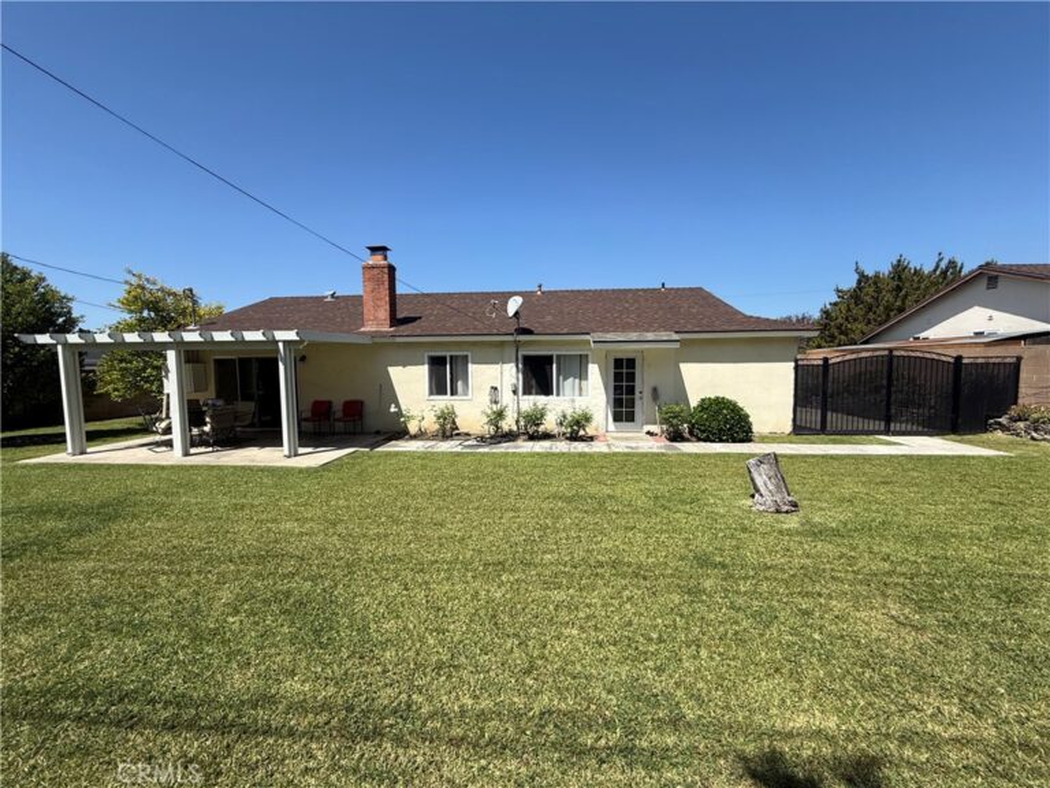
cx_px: 525
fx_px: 425
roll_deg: +0.0
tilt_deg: -3.1
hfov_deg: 102.1
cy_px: 394
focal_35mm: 14
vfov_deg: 85.7
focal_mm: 2.22
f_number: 2.2
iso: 50
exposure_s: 1/2506
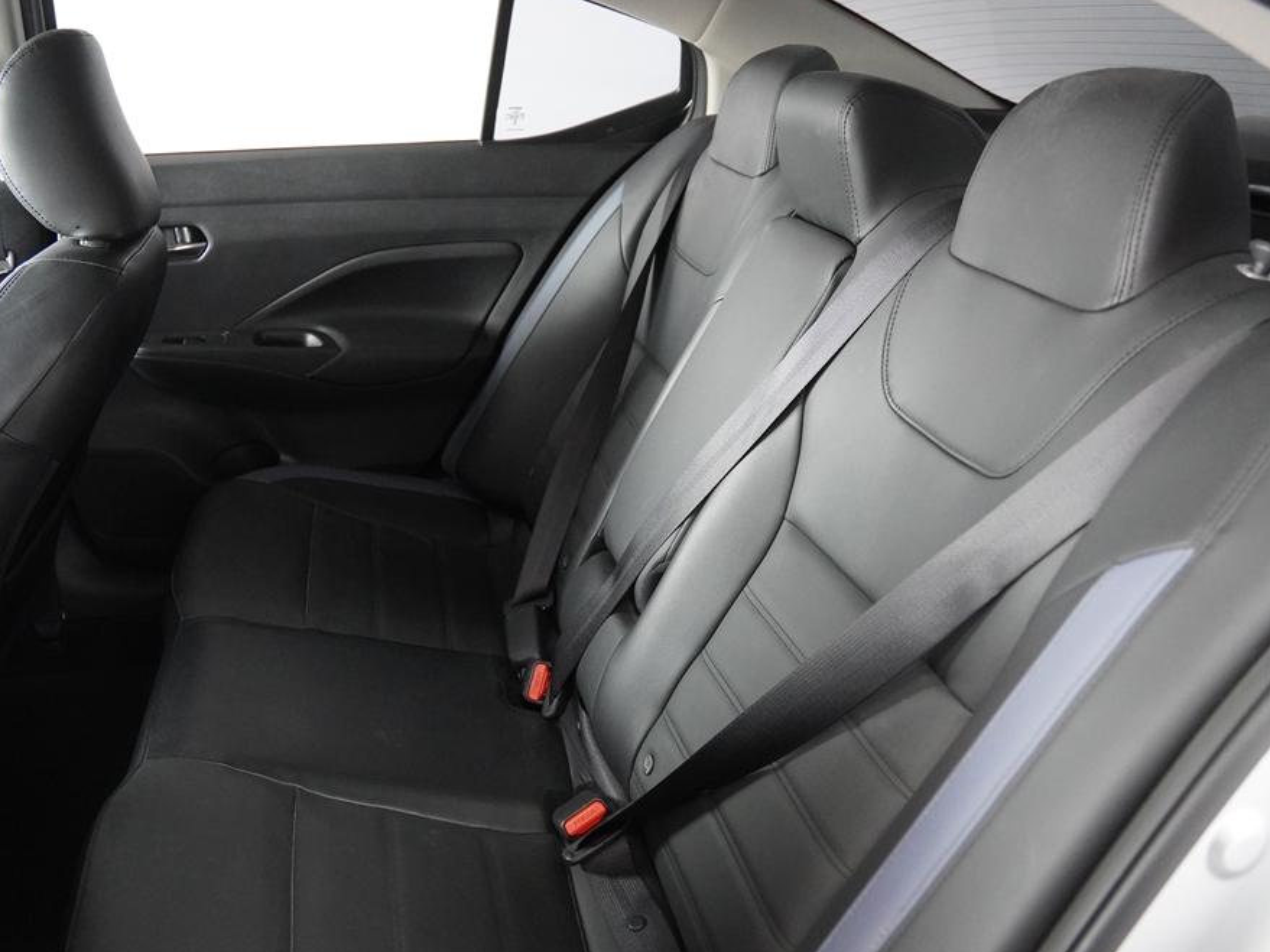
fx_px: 1048
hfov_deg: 62.4
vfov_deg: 48.9
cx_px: 636
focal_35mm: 29
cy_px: 482
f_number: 2.8
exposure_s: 1/160
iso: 4000
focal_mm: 17
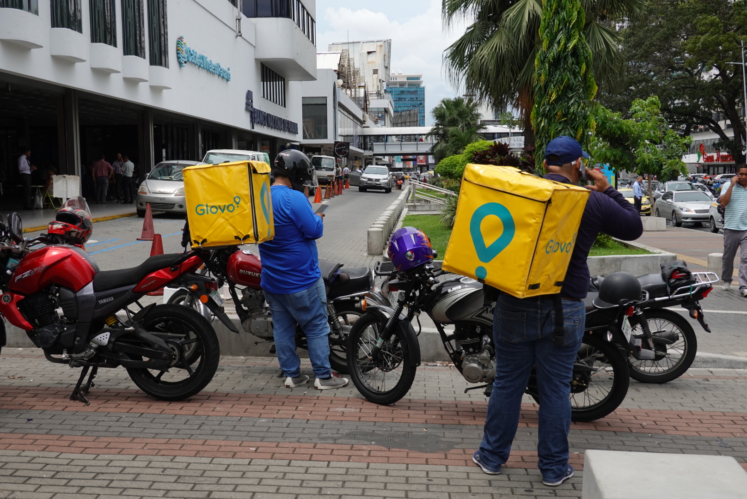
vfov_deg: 29.3
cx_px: 374
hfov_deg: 42.7
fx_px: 955
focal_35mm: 46
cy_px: 250
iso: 100
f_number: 4
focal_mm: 16.86
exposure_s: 1/640
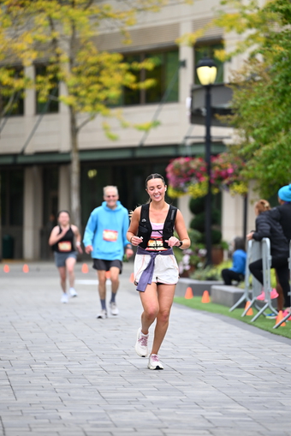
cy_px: 218
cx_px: 155
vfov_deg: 9.5
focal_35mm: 216
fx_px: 2615
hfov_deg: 6.4
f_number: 2.8
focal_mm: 200
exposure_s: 1/2000
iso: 640
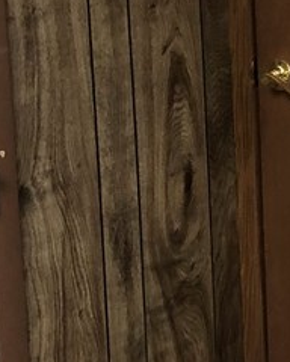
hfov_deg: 8.7
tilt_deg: -10.8
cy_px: 106
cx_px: 671
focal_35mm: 164
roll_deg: -0.3
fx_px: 1759
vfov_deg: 11.7
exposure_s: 1/20
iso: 40
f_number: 1.8
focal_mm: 4
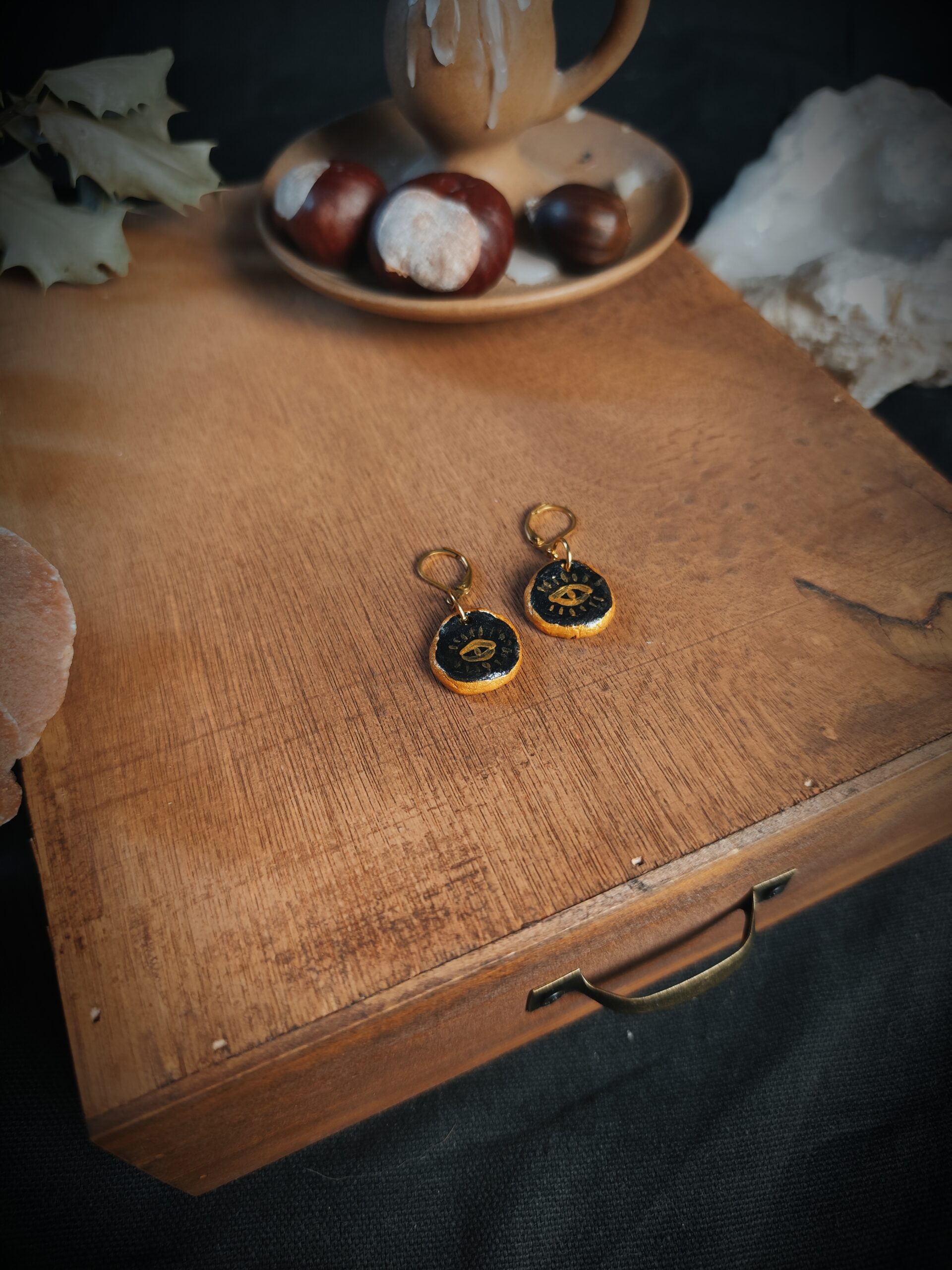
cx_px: 476
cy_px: 635
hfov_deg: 58.9
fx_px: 843
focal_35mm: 23
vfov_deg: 73.9
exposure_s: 1/50
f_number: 1.65
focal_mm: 6.19
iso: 640
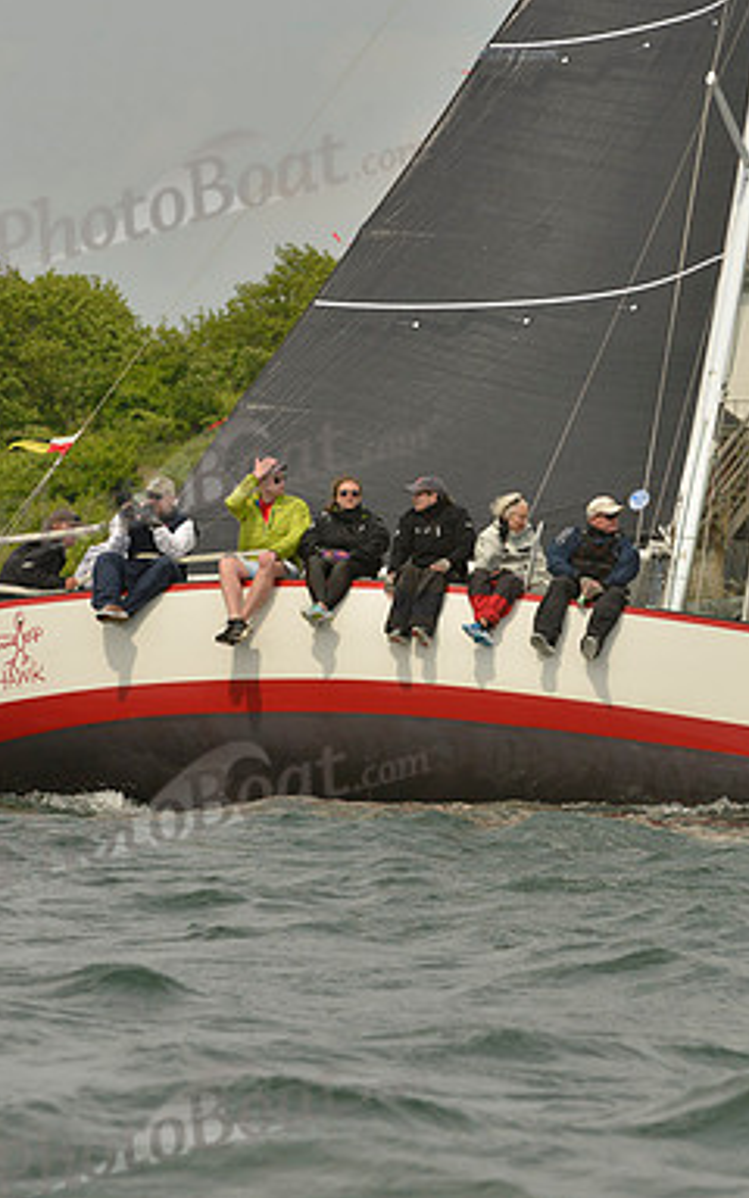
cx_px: 593
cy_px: 601
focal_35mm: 308
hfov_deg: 4.3
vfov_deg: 6.8
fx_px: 10059
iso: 280
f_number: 8
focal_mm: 200
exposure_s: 1/1250
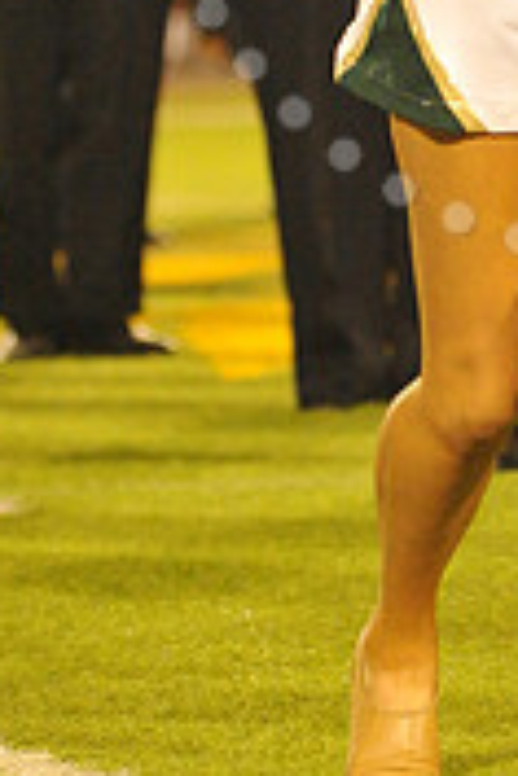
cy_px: -267
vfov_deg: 3.7
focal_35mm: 556
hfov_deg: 2.5
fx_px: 11999
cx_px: 650
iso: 6400
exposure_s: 1/200
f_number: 5
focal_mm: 170
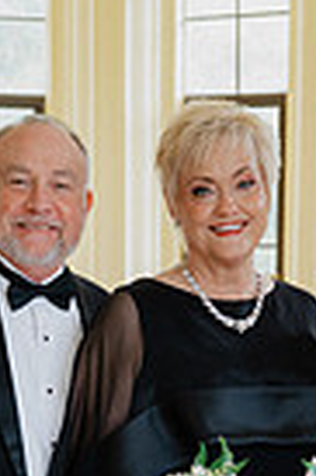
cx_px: 205
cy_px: 577
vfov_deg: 13.5
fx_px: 1953
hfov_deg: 9.2
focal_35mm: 148
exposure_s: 1/200
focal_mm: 45
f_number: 3.5
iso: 1000
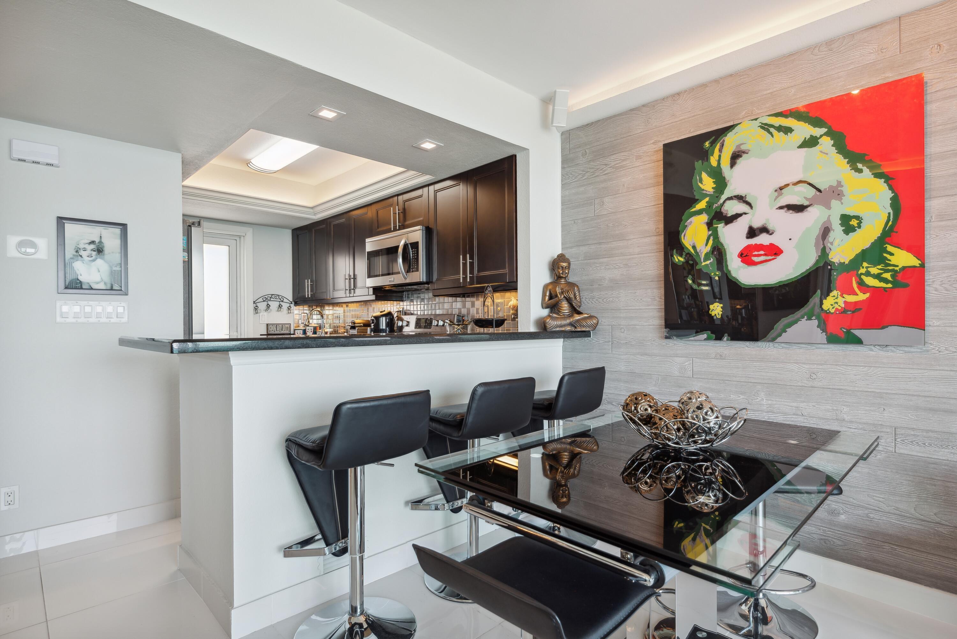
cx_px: 478
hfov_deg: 90.0
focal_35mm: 18
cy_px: 320
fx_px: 479
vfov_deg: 67.4
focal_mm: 18
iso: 250
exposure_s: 1/25
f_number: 8
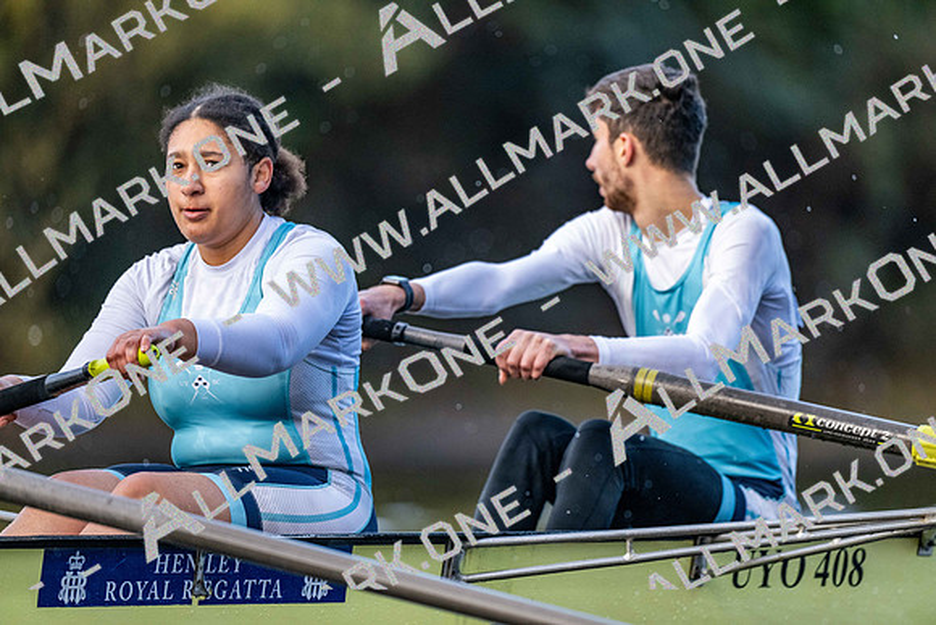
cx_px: 468
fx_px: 15603
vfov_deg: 2.3
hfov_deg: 3.4
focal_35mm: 600
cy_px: 312
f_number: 4
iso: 3200
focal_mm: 600
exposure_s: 1/2500
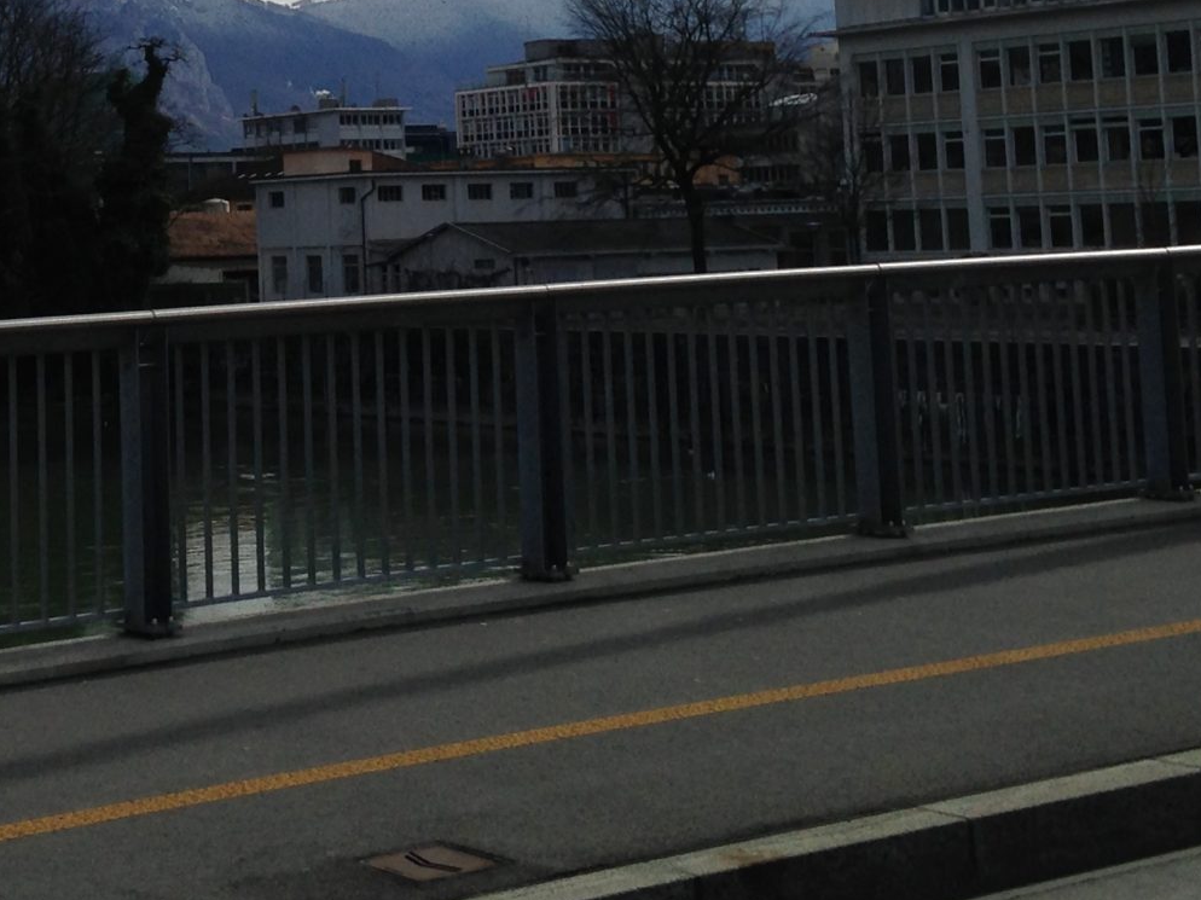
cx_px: 150
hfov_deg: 22.5
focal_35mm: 85
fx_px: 2948
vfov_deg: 16.9
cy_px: -23
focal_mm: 4.12
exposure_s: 1/1695
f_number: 2.4
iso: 50
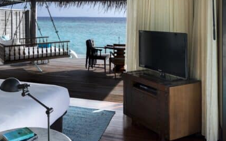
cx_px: 81
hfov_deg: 47.7
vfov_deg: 29.8
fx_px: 252
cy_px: 12
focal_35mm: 41
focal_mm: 17
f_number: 11
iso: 100
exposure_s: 1/15
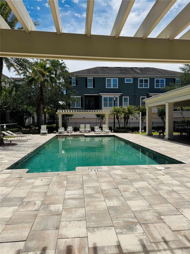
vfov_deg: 71.6
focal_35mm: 24
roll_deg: +1.4
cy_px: 127
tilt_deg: -2.0
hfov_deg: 56.8
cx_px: 95
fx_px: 176
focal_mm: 6.76
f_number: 1.78
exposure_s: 1/6410
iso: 80
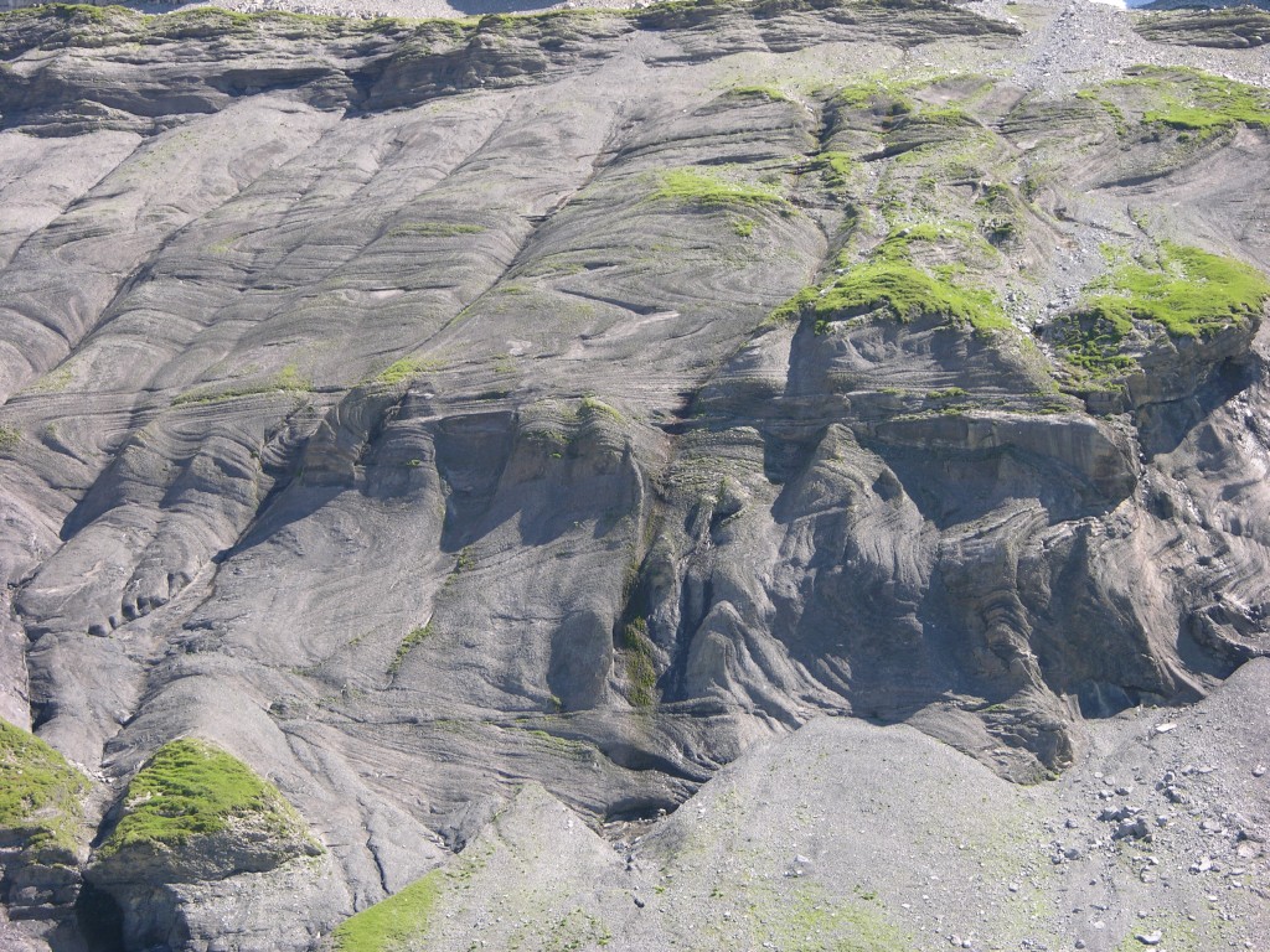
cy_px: 476
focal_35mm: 110
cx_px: 635
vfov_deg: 13.5
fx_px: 4036
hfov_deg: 17.9
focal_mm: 27.3
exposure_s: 1/157
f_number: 3.7
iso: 50
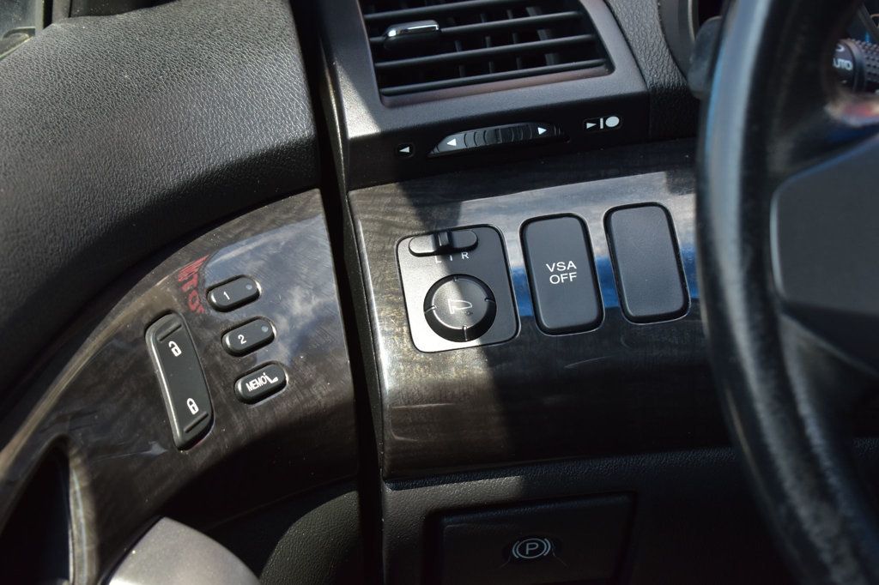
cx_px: 440
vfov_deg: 16.5
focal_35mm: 82
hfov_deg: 24.6
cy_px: 292
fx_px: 2014
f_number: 9
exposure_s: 1/125
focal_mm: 55
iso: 400
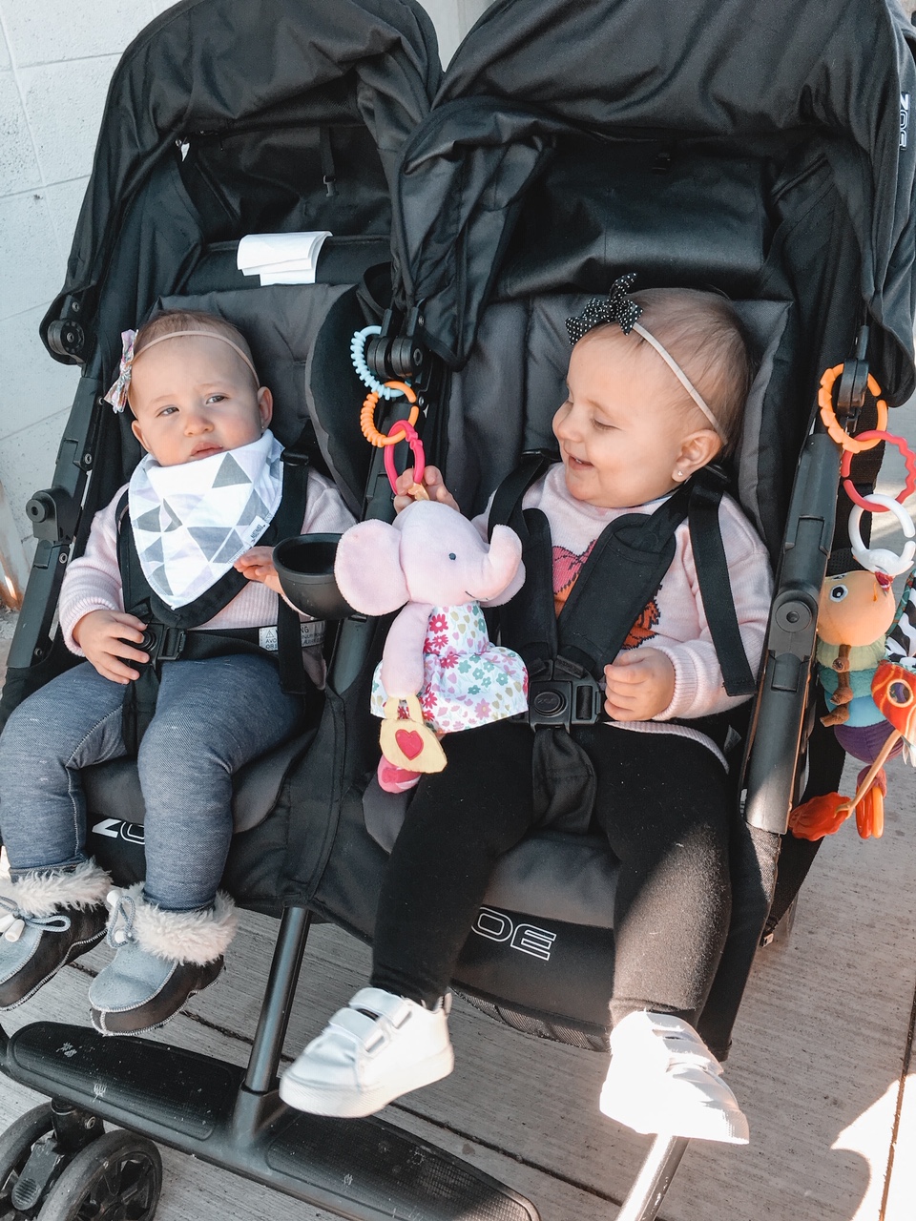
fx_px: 1023
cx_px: 458
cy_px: 610
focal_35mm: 29
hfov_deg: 48.2
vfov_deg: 61.7
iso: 25
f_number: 2.2
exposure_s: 1/120
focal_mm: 4.15
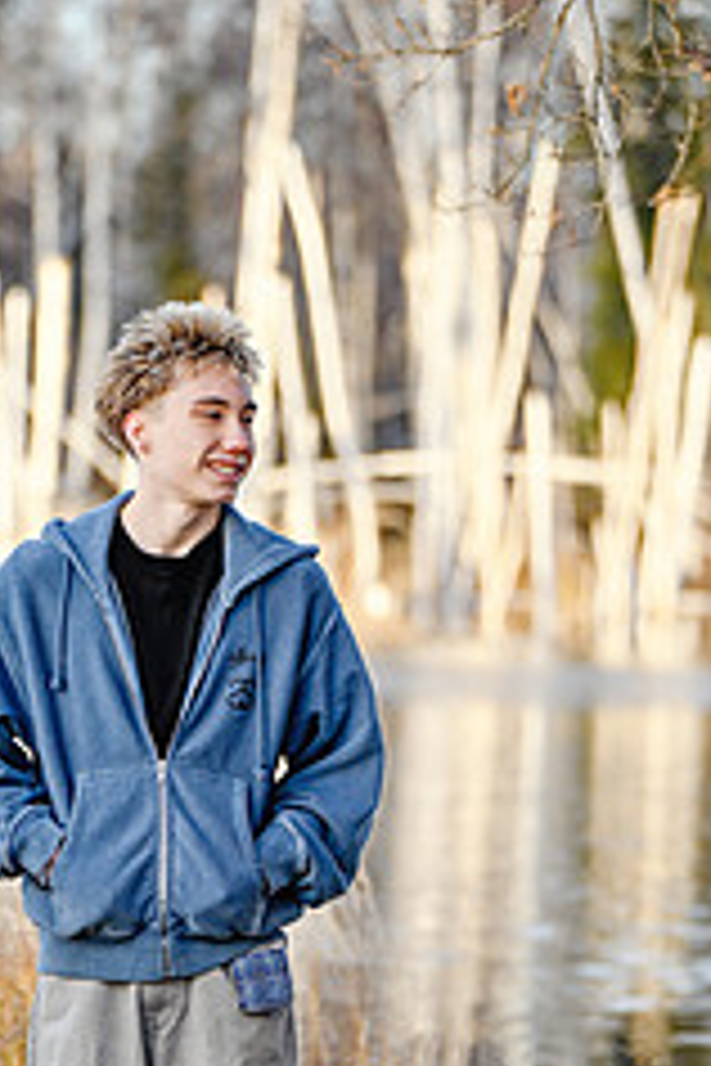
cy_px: 846
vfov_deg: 9.4
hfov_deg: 6.3
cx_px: 171
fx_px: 6458
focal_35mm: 218
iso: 100
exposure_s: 1/320
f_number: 2.8
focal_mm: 115
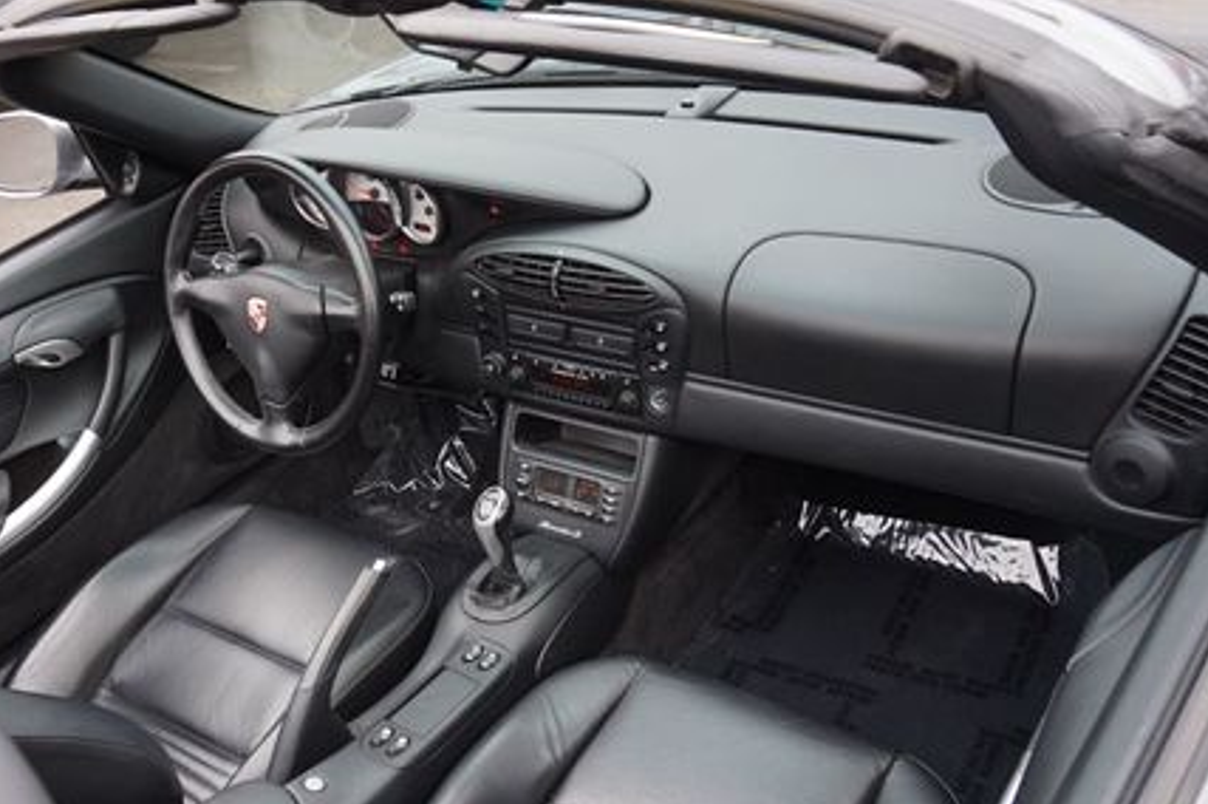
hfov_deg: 51.9
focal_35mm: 36
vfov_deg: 36.3
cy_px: 555
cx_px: 373
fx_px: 1207
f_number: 4.5
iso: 100
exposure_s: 1/60
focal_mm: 16
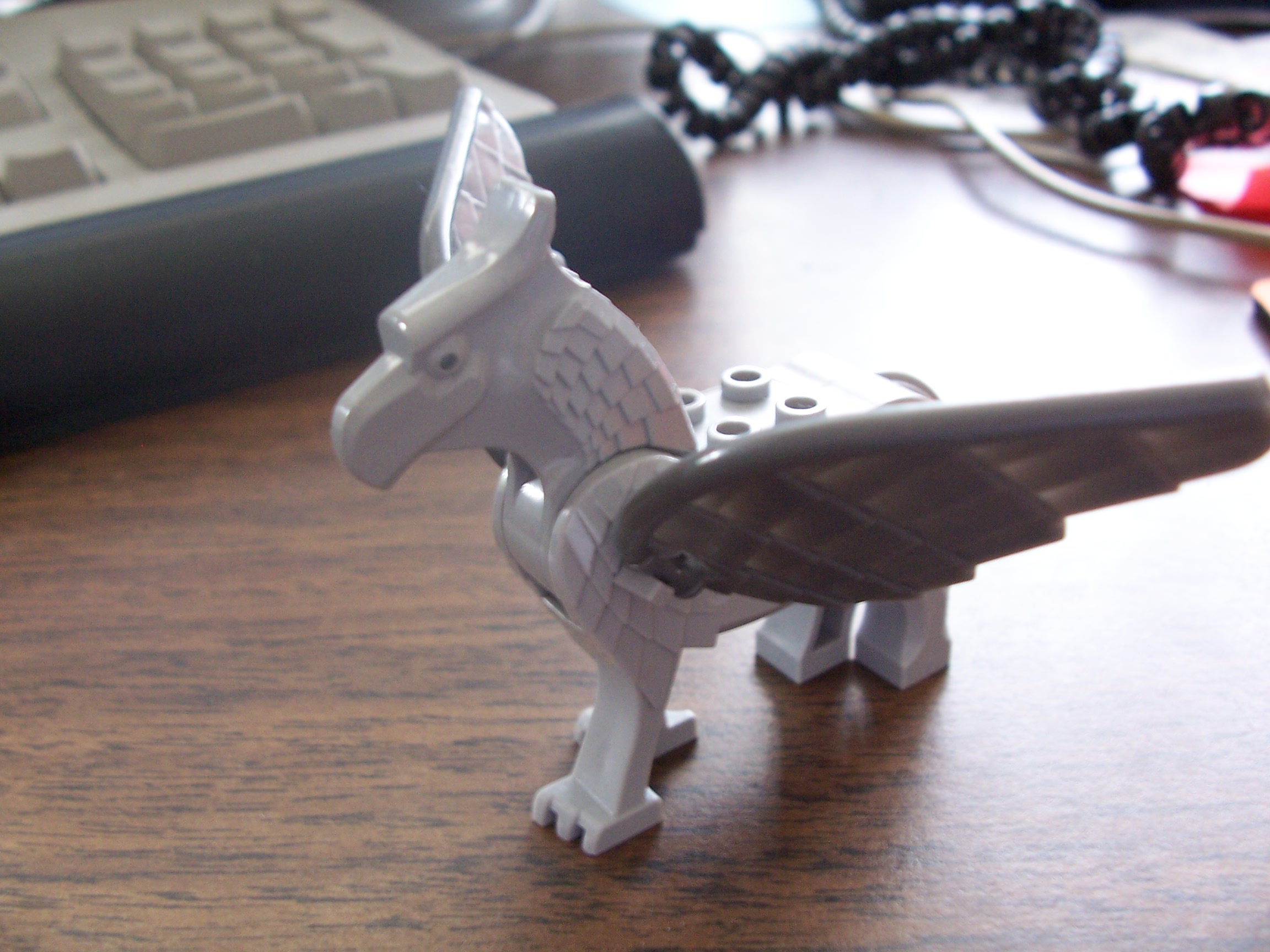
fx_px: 1284
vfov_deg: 40.7
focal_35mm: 35
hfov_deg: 52.6
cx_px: 635
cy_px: 476
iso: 140
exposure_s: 1/15
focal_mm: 6
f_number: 2.8
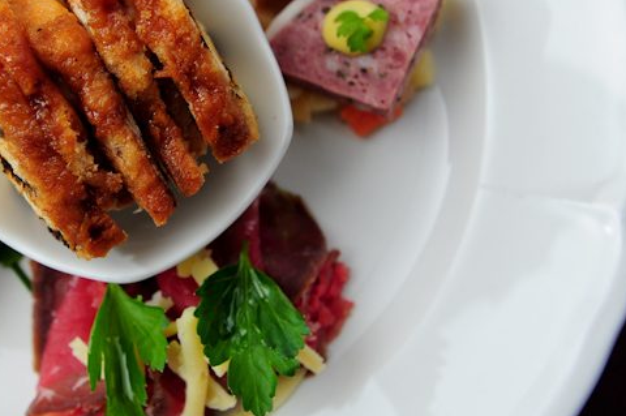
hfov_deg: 28.7
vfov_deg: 19.3
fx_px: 1216
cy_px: 128
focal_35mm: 70
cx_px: 216
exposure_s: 1/80
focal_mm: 42
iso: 500
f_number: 5
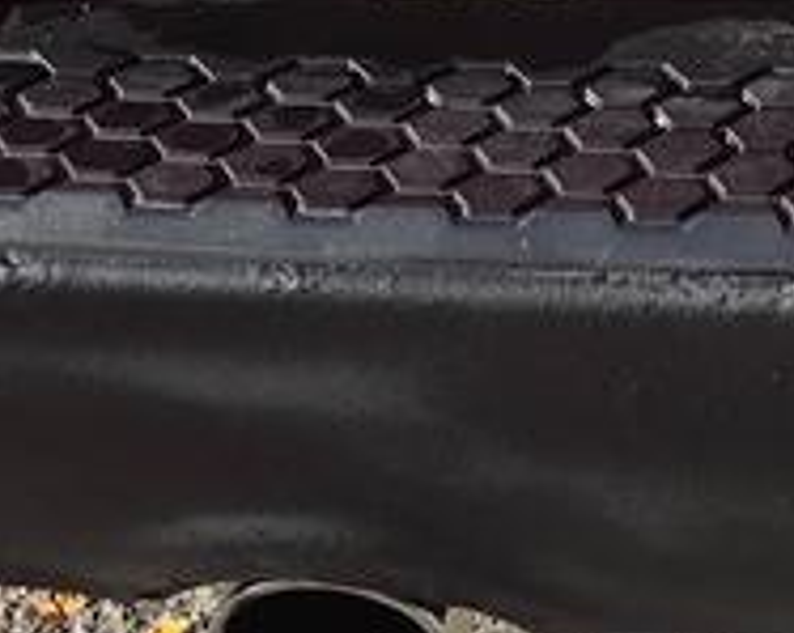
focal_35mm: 154
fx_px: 3613
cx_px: 1826
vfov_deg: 8.5
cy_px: -1236
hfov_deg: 10.9
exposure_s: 1/3160
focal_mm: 6.3
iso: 80
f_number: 1.7
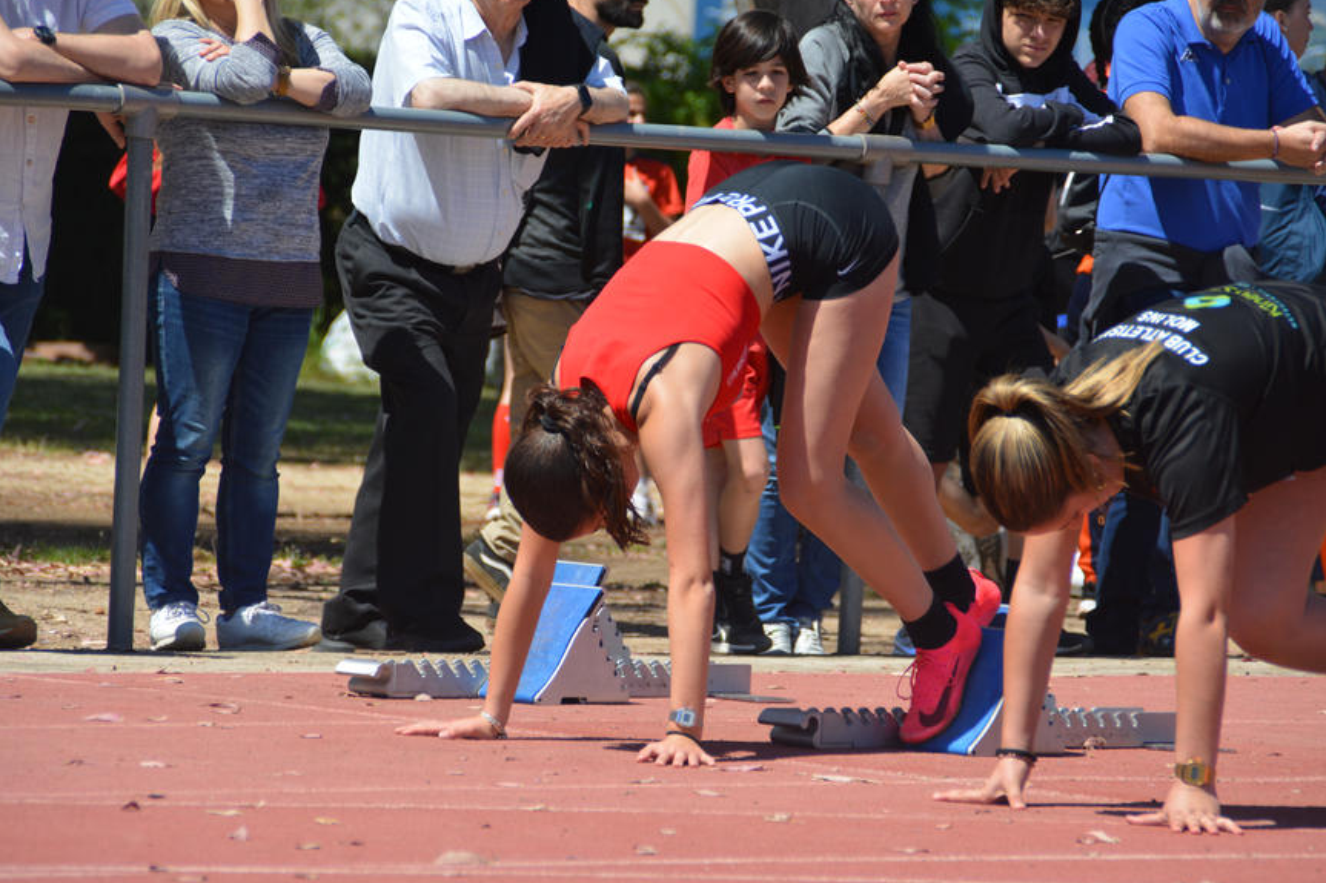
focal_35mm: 313
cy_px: 450
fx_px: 11526
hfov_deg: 6.6
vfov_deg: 4.4
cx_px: 667
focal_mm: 200
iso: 400
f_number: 6.3
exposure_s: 1/1250
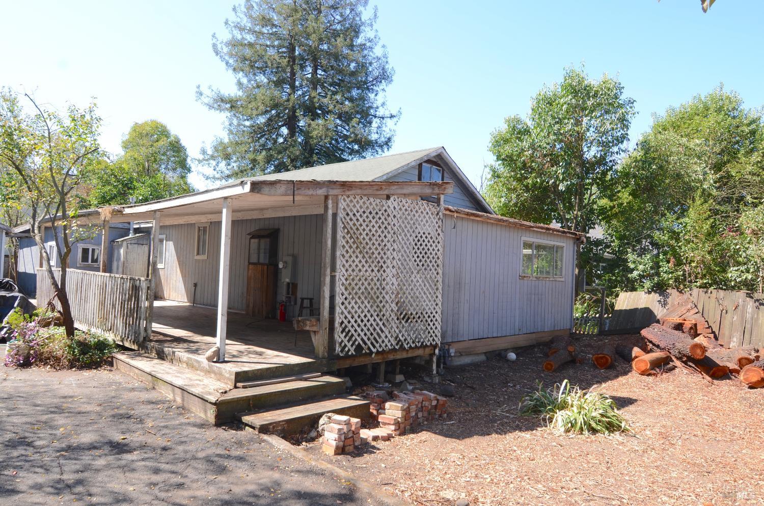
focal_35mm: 24
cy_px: 253
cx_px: 382
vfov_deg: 52.9
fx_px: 508
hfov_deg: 73.9
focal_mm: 16
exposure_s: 1/80
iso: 100
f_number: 9
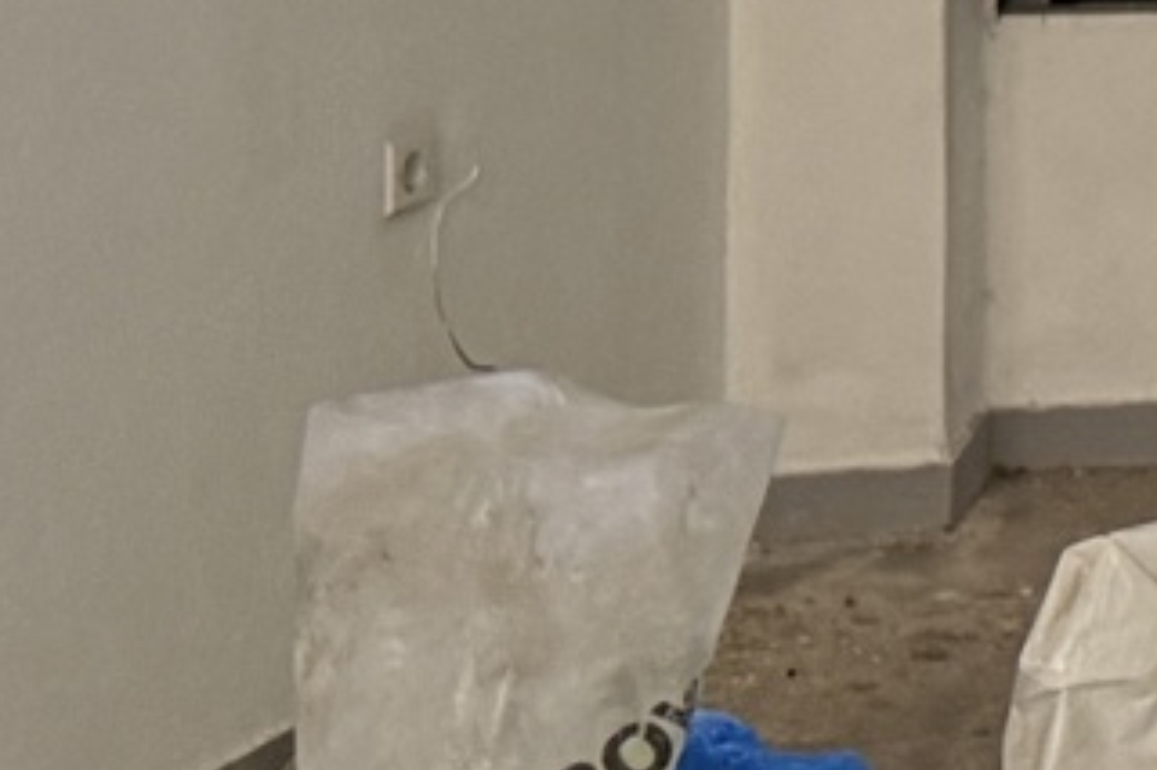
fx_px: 4818
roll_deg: -0.6
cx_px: 3442
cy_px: -893
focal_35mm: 150
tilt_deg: +0.4
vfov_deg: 8.5
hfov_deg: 10.2
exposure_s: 1/60
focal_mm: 6.76
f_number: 1.78
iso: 250
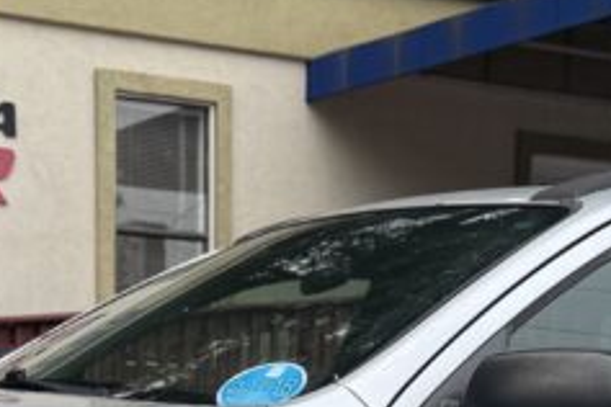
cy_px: 724
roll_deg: -0.3
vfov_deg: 11.8
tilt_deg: -8.3
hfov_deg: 18.9
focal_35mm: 108
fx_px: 1833
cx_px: 188
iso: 80
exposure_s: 1/1464
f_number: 1.78
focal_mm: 6.76
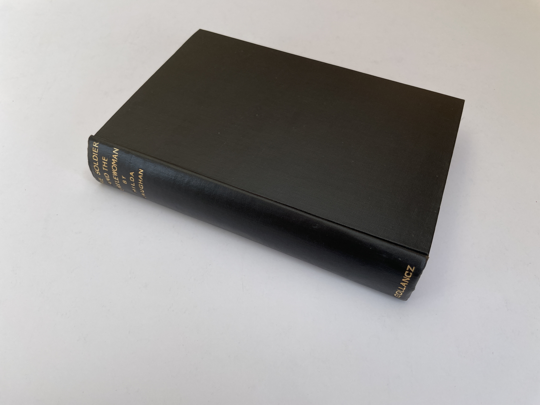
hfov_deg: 67.3
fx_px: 406
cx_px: 270
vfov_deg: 53.1
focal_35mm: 26
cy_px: 202
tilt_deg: -54.1
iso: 32
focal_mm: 4.2
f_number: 1.6
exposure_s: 1/518
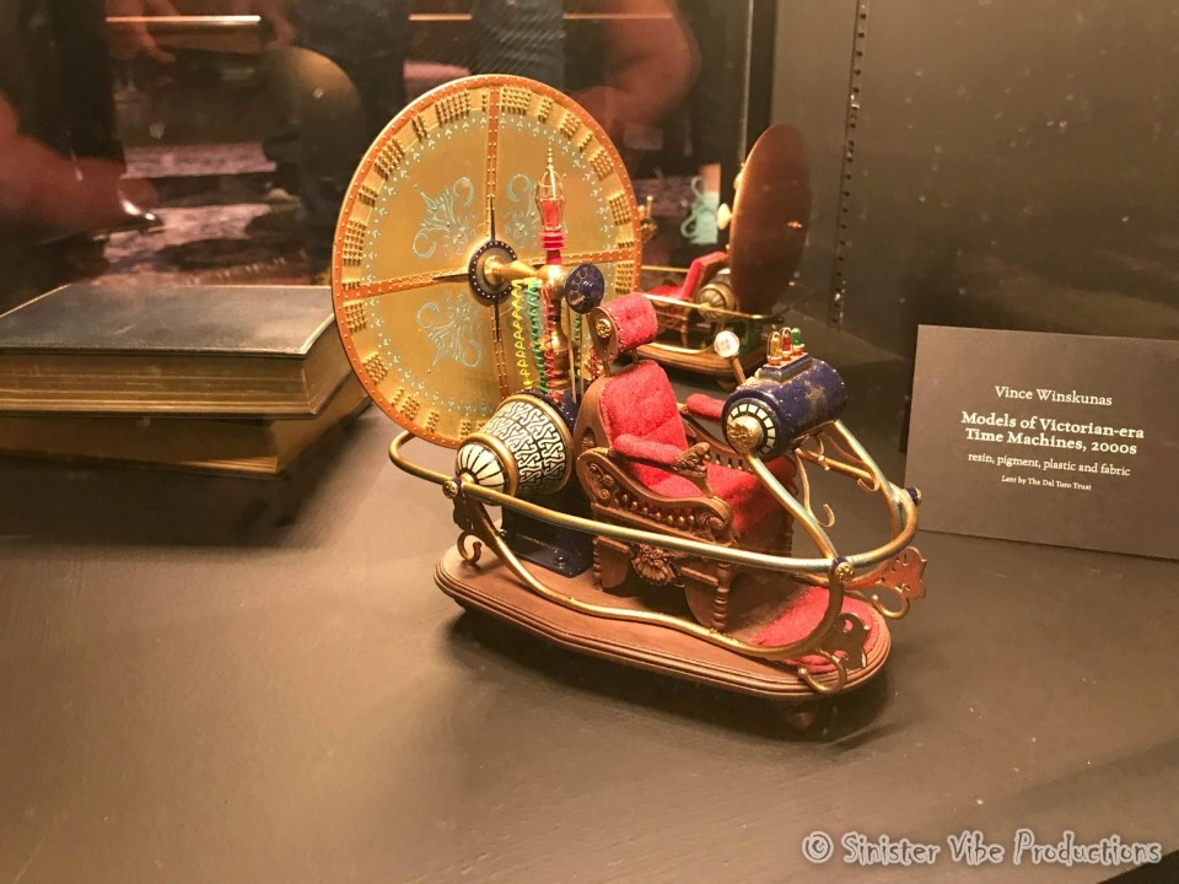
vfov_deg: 49.7
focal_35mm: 28
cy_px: 442
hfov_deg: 63.4
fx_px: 954
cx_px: 590
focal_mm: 3.99
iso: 80
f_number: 1.8
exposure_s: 1/8
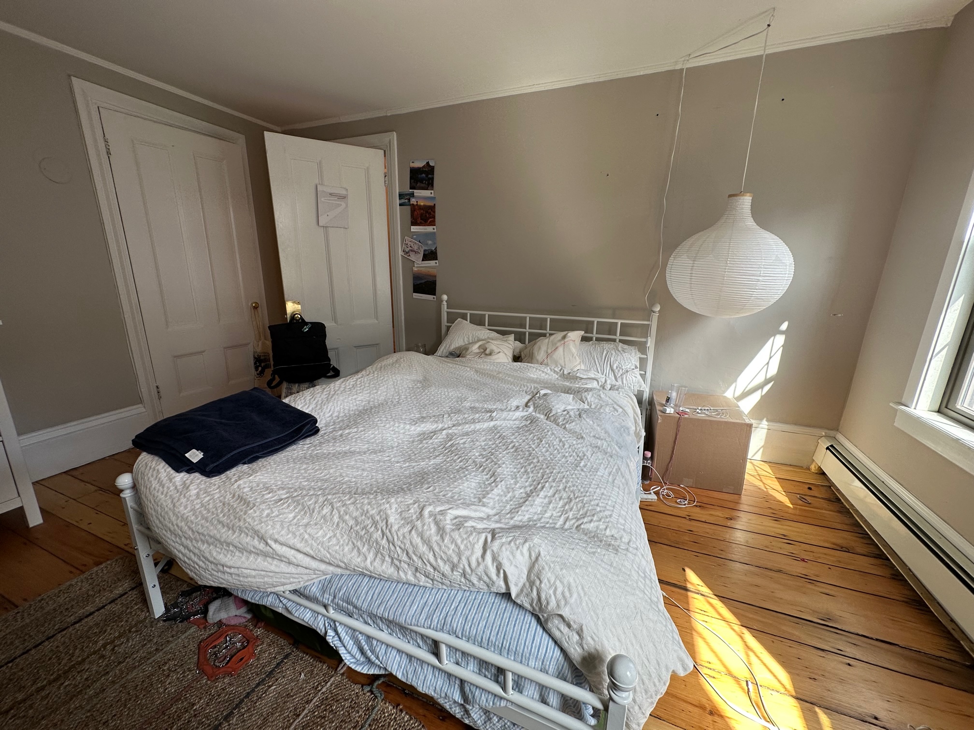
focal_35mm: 14
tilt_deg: -15.4
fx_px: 394
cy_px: 365
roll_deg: -0.4
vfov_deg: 85.7
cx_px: 487
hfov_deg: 102.1
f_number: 2.2
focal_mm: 2.22
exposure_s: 1/99
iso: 50
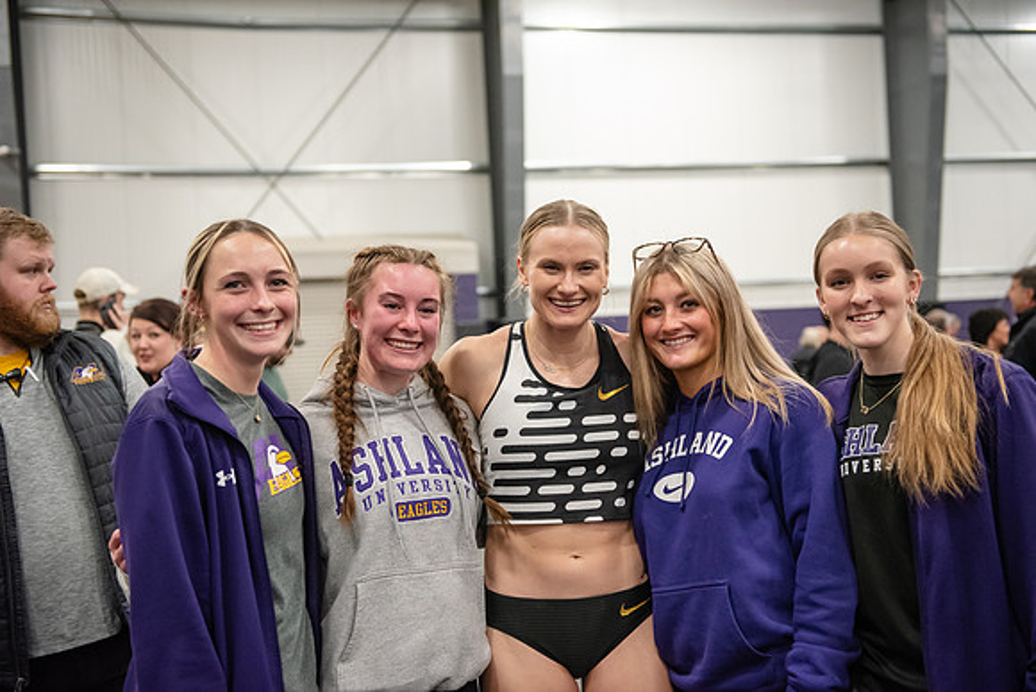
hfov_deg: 43.6
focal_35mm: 45
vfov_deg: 29.9
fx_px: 1295
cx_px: 518
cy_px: 346
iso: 5000
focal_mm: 45
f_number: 3.2
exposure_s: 1/320
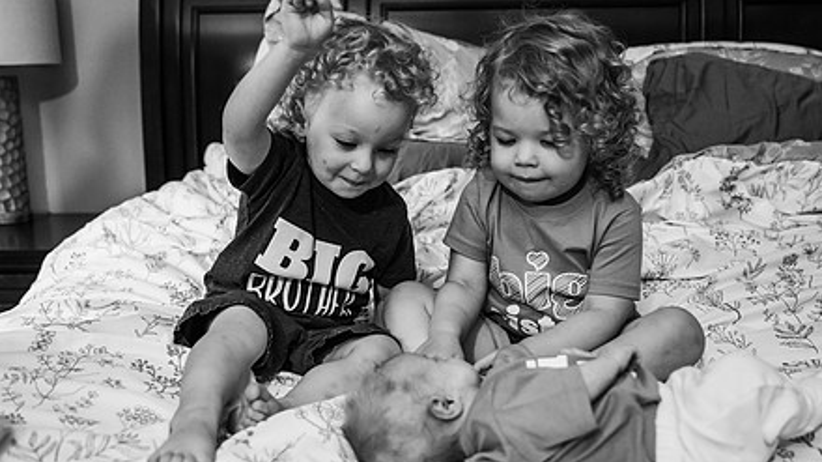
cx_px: 347
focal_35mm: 38
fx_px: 828
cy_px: 272
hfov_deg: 52.6
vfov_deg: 31.1
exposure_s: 1/250
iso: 1250
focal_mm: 27.5
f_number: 2.8
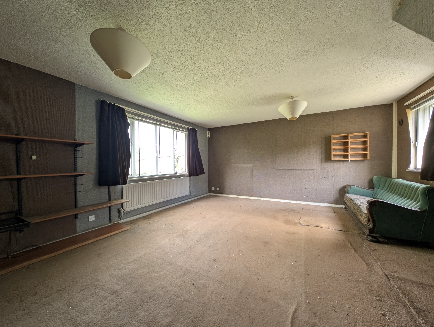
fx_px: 151
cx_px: 217
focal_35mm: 12
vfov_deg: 94.6
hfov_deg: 110.5
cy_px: 164
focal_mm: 2.23
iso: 46
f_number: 1.95
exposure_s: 1/66.8
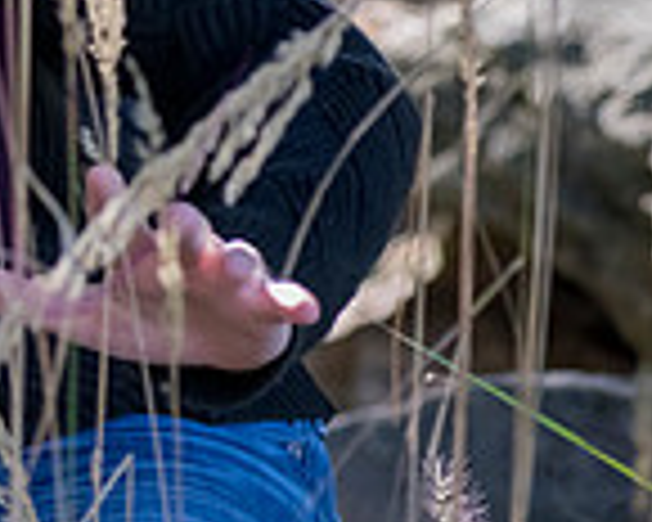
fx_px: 7603
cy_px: -236
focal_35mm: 394
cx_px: -648
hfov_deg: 4.8
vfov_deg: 3.9
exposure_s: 1/640
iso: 800
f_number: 4.5
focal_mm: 105
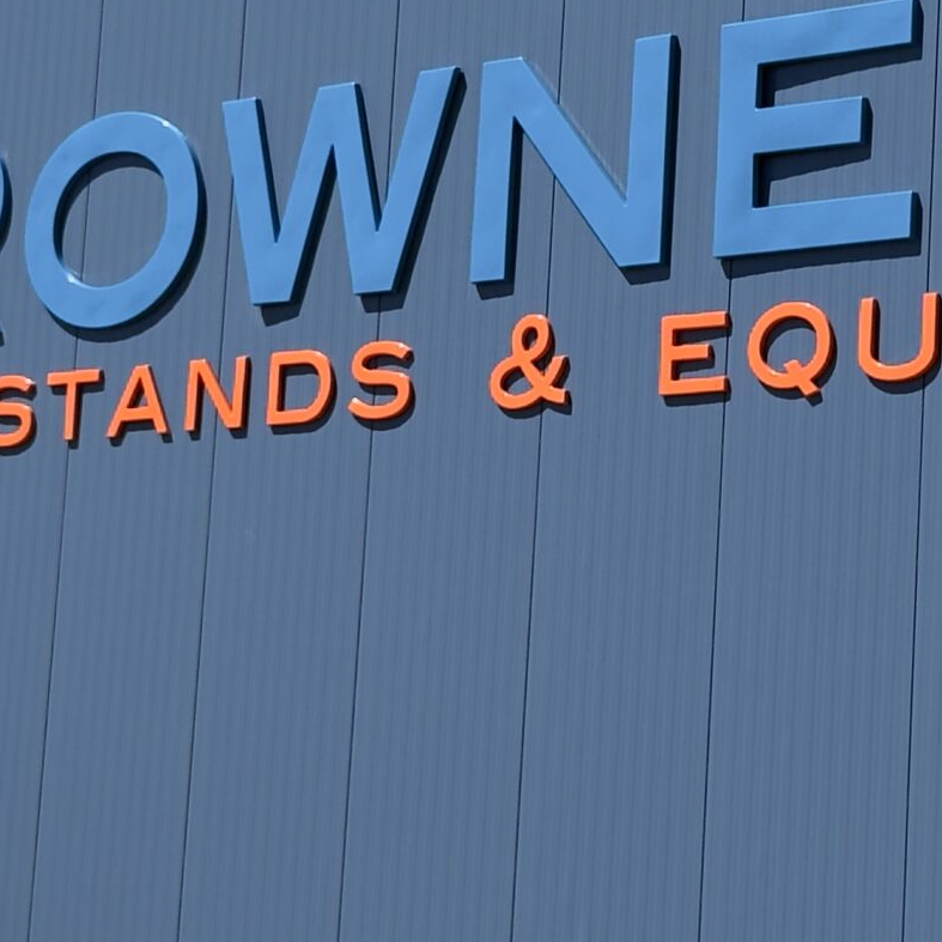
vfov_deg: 12.6
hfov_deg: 12.6
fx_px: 4249
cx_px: 542
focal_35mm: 138
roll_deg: -4.0
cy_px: 205
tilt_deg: +11.0
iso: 64
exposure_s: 1/4587
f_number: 1.78
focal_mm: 6.76
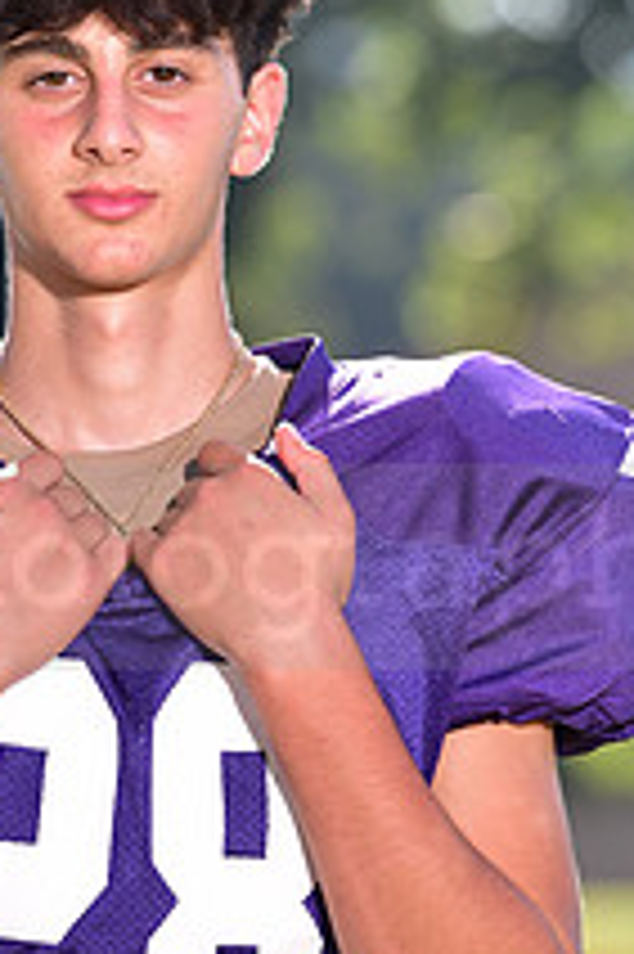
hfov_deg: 2.5
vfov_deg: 3.8
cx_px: 155
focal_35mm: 547
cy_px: 526
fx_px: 14472
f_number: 5
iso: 100
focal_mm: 200
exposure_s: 1/250
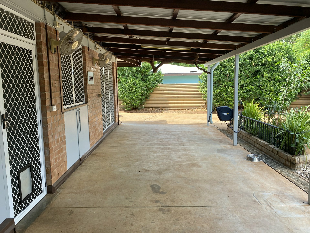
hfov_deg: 67.3
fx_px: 233
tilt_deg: -7.8
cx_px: 155
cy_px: 116
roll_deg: +0.7
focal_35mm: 26
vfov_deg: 53.1
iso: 32
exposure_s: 1/172
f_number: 1.8
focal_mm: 4.25
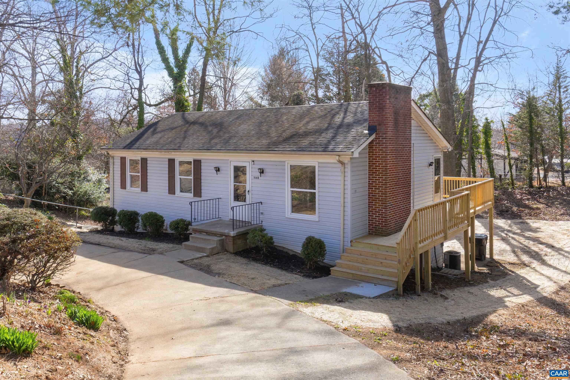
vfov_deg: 45.7
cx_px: 285
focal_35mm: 28
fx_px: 451
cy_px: 190
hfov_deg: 64.6
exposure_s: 1/100
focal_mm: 19
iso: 100
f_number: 7.1
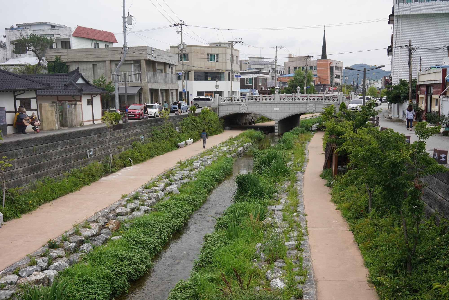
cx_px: 224
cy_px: 150
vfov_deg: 37.9
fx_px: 437
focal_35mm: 35
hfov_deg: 54.4
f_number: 9
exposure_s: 1/160
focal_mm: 35
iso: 400
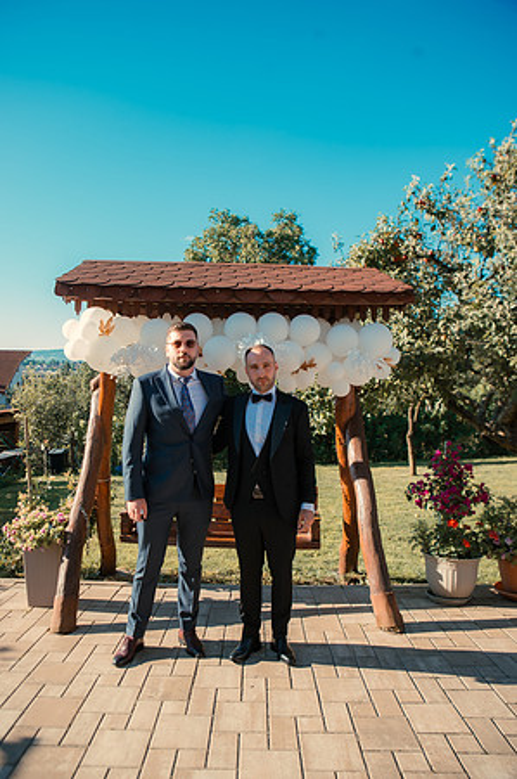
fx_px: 561
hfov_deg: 49.5
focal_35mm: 26
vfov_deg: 69.4
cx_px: 258
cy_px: 390
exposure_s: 1/250
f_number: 3.5
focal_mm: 26
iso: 100
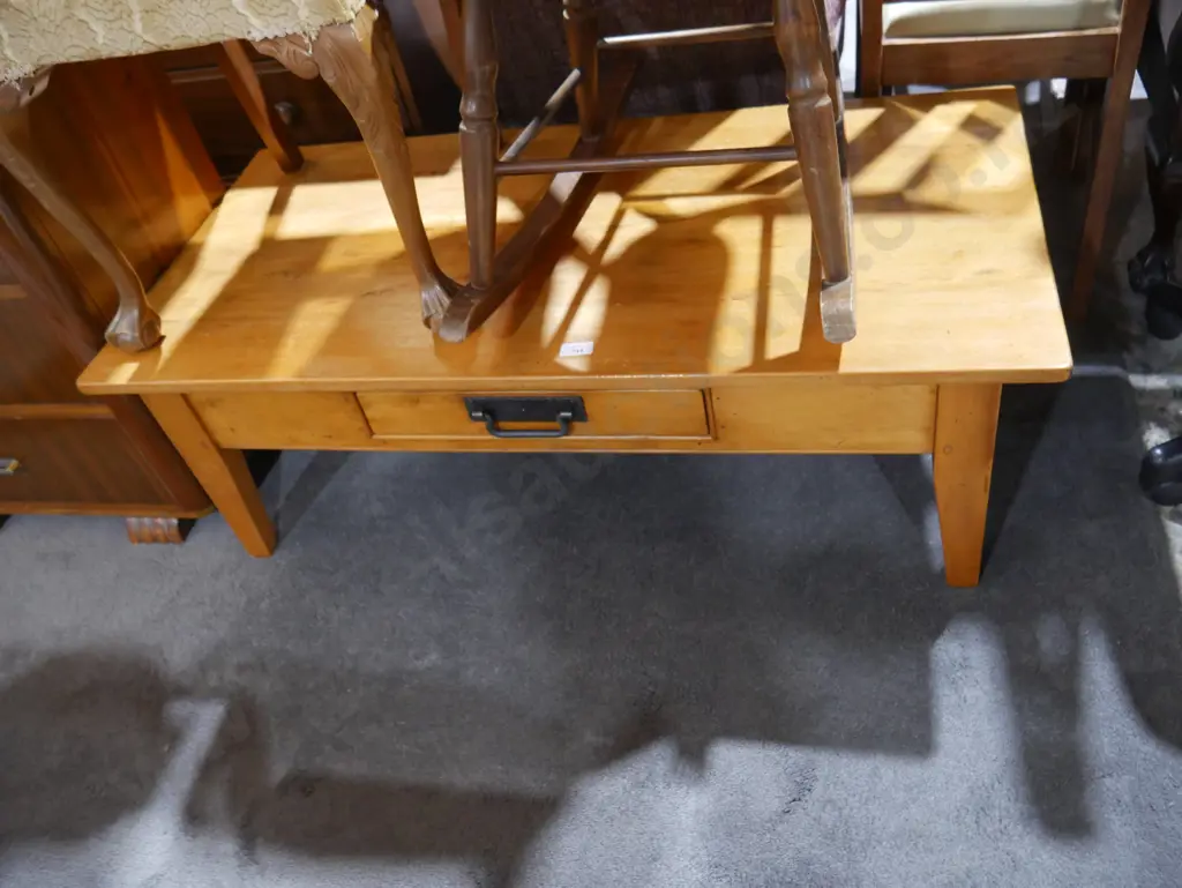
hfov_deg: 63.4
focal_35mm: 28
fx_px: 957
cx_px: 591
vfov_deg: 49.8
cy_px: 444
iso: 1600
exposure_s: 1/60
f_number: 3.5
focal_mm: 14
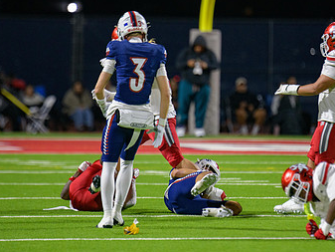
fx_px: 4802
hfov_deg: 4.0
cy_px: 91
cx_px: 204
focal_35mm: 496
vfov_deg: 3.0
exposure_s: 1/250
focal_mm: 300
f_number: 2.8
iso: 2000
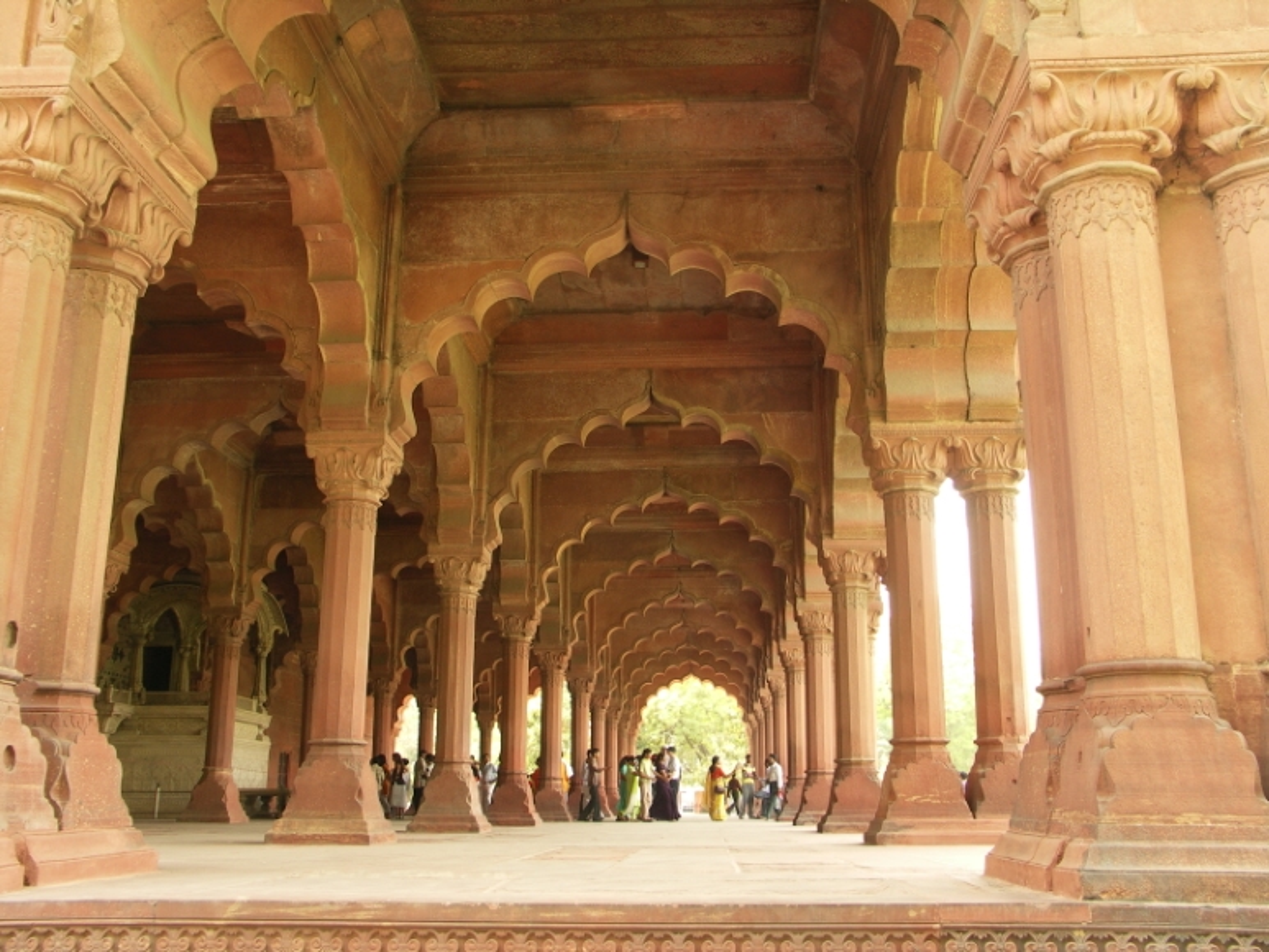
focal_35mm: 32
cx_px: 634
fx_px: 1173
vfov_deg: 44.2
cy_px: 476
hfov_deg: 56.8
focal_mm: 8.3
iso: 80
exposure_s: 1/50
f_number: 2.8
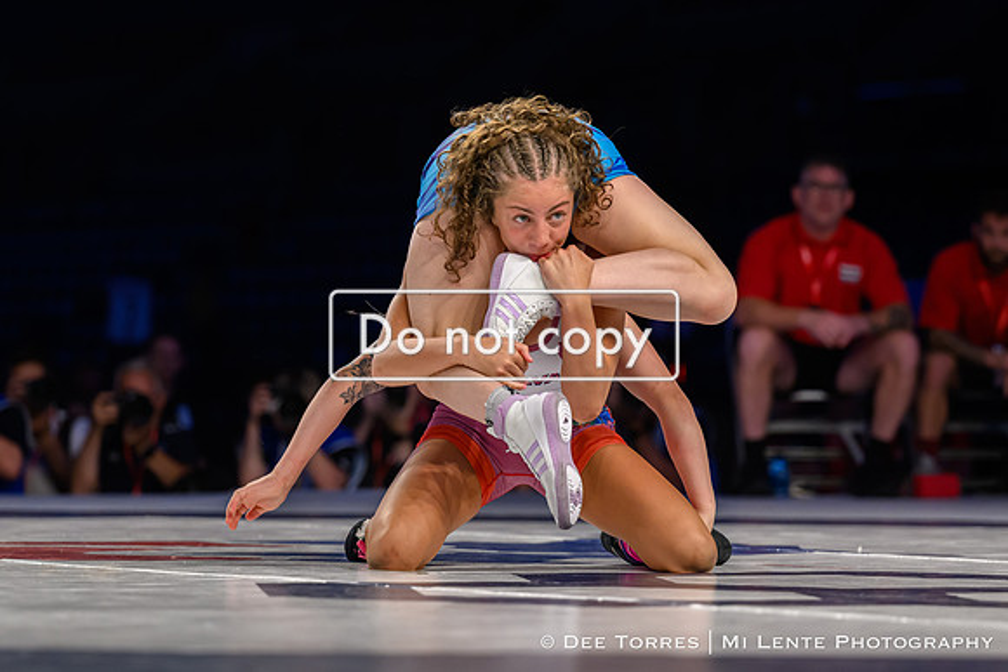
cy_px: 385
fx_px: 4803
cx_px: 532
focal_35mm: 171
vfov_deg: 8.0
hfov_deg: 12.0
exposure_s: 1/800
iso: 2000
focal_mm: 115
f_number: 2.8
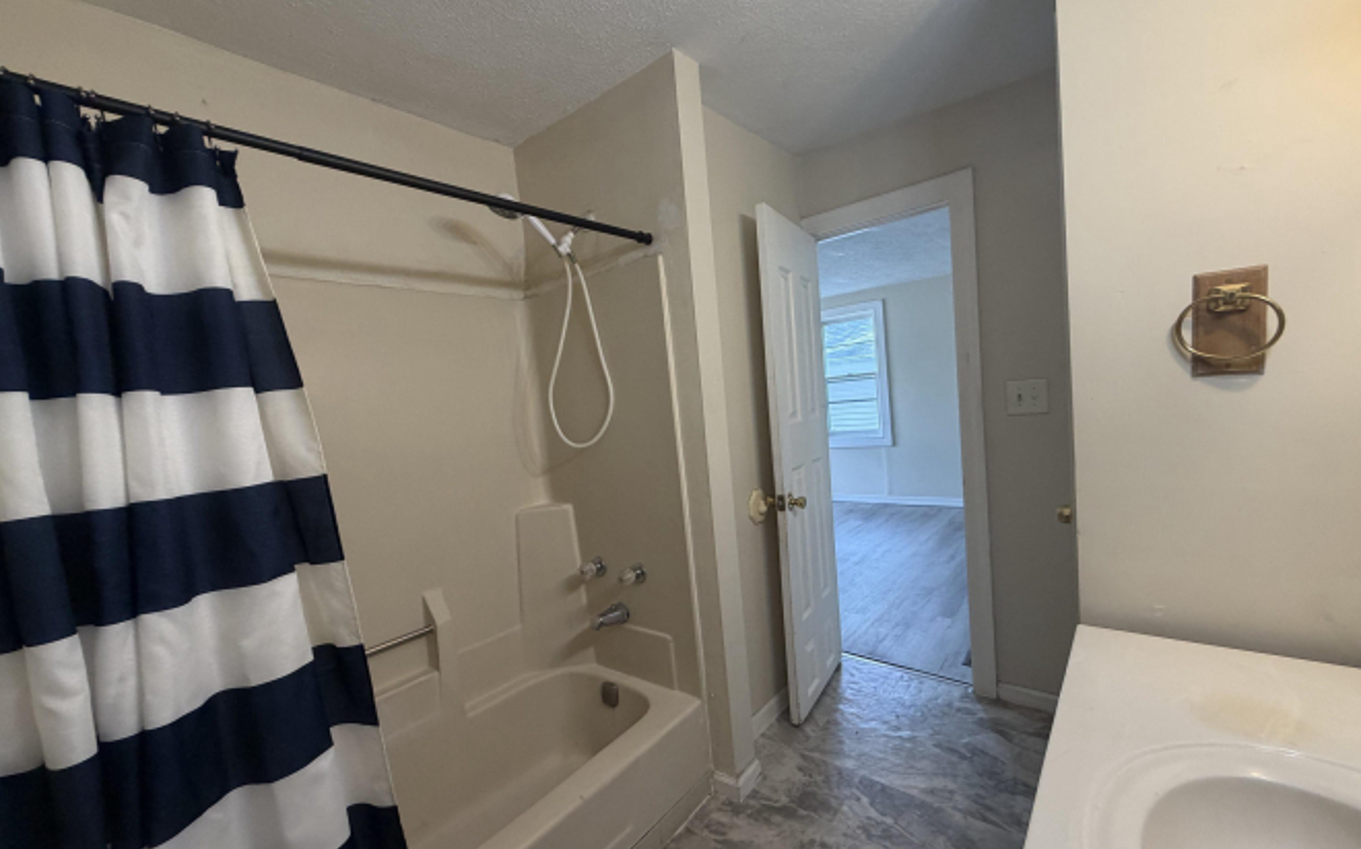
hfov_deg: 101.5
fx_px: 556
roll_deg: +5.2
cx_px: 682
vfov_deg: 74.7
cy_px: 439
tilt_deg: -4.3
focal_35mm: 15
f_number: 2.2
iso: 250
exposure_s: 1/120
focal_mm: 2.22
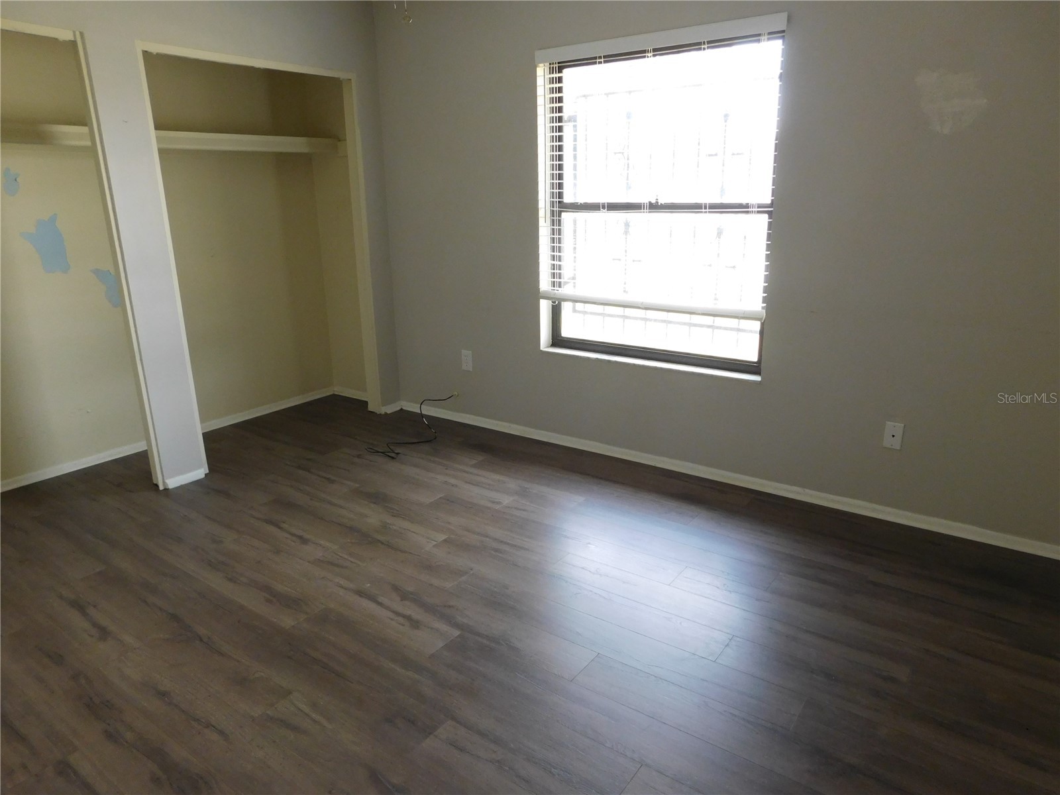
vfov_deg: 58.9
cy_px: 398
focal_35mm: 23
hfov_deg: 73.9
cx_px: 530
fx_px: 704
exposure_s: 1/30
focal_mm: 4
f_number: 3
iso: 280
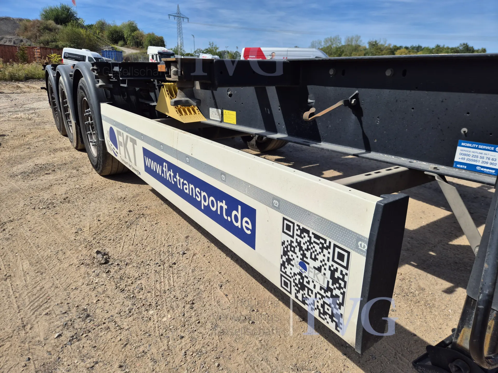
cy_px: 186
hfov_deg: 73.9
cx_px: 249
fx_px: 331
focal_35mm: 23
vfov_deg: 58.9
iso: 25
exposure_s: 1/2744
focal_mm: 5.4
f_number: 1.8
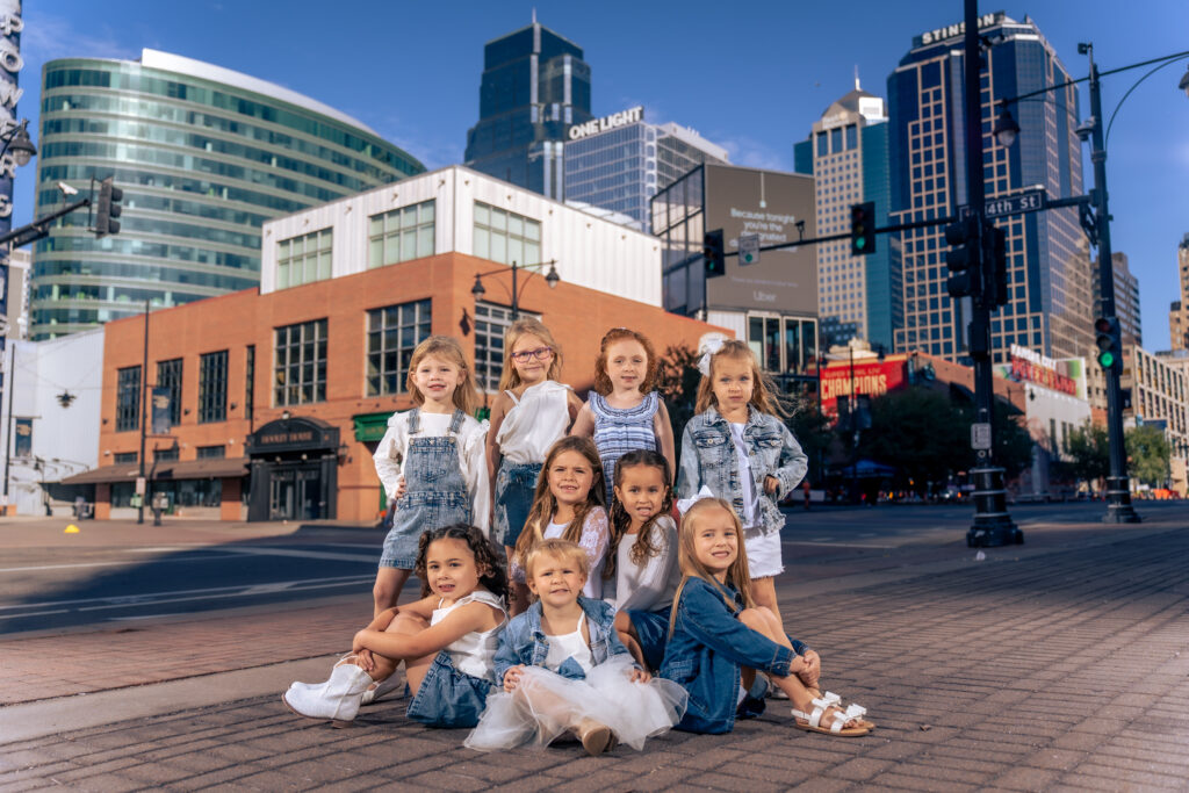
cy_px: 396
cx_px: 594
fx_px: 991
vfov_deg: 43.6
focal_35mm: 30
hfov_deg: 61.9
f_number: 2.8
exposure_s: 1/1250
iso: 50
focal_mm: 30
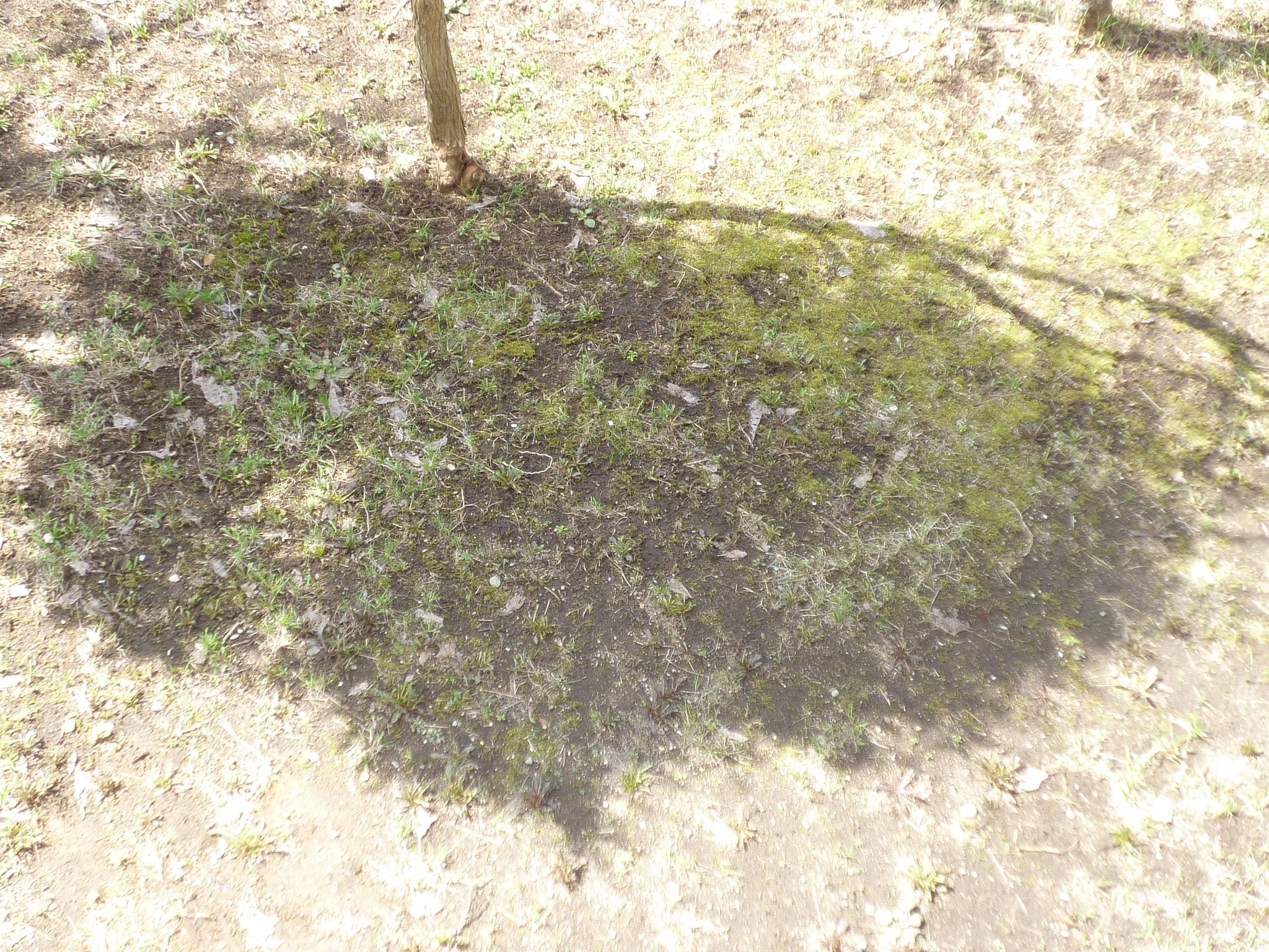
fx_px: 3373
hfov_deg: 21.3
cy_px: 476
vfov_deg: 16.1
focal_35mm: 92
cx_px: 634
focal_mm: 10.4
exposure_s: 1/50
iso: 80
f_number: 4.7
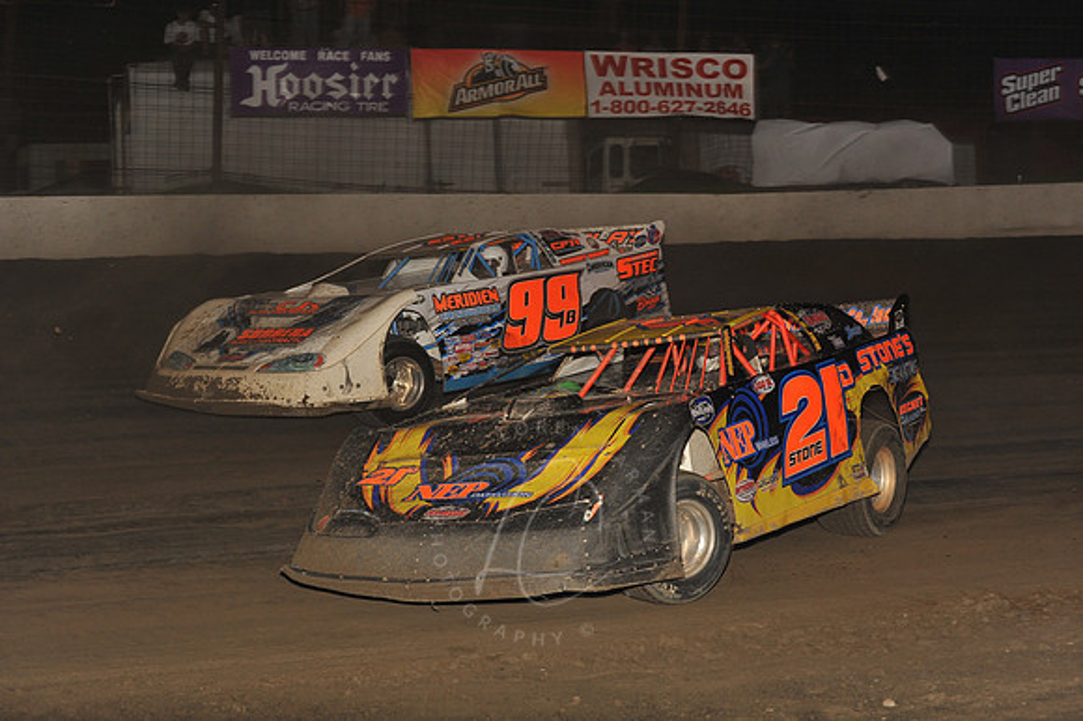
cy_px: 360
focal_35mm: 80
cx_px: 542
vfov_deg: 17.0
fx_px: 2405
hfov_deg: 25.4
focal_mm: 80
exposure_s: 1/320
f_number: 6.3
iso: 800
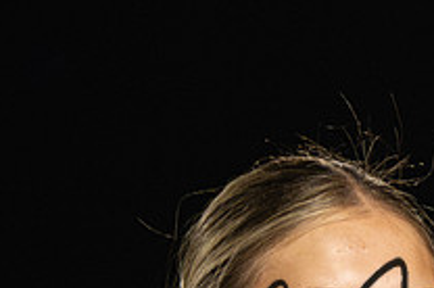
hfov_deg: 1.3
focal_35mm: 1535
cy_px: 558
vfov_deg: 0.9
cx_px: 500
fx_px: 18477
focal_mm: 200
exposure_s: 1/640
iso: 2500
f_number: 2.8
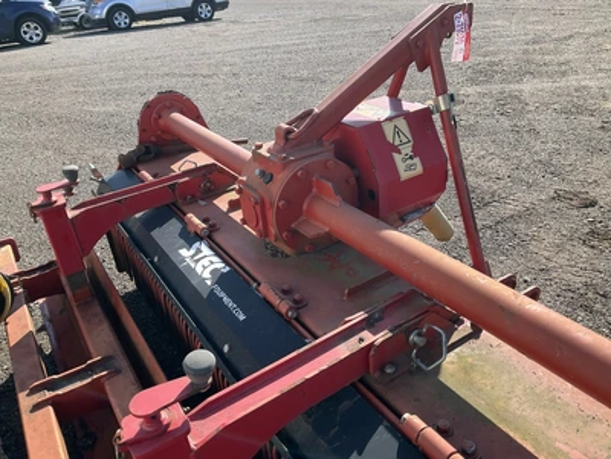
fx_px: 512
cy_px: 230
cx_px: 306
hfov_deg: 61.7
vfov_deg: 48.2
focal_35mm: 29
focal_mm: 3
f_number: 1.8
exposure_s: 1/739
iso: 25
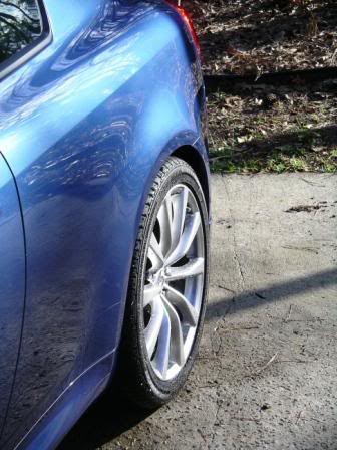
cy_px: 225
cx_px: 168
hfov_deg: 15.1
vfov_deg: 20.0
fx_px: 1272
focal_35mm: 98
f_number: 3.8
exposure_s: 1/250
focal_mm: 20.4
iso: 64
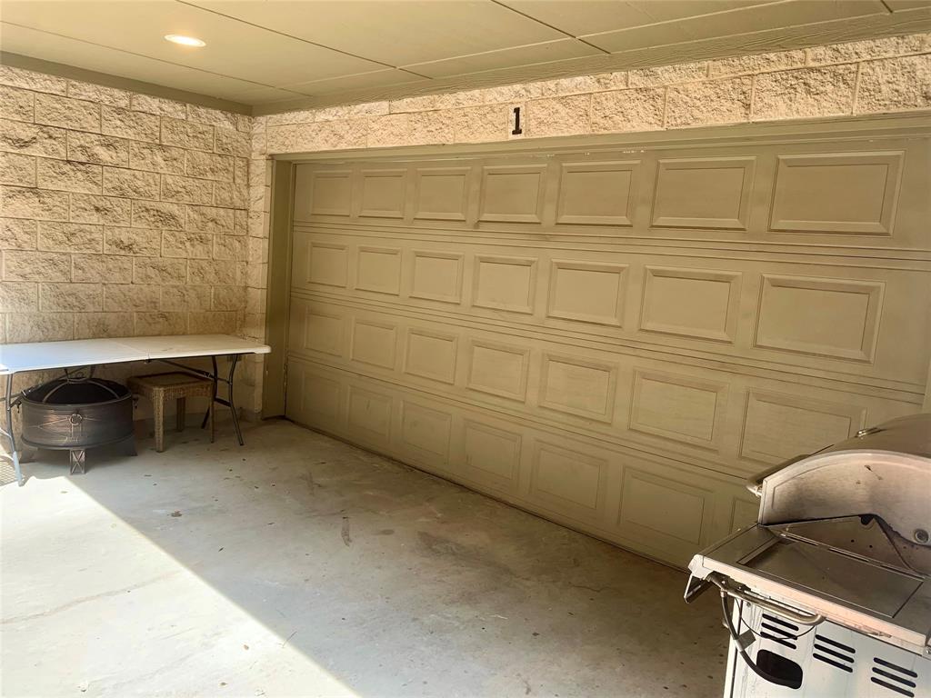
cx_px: 466
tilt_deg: -7.2
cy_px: 349
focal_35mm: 26
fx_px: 699
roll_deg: -5.6
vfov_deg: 53.1
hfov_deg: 67.3
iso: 25
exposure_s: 1/175
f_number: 1.8
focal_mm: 4.25
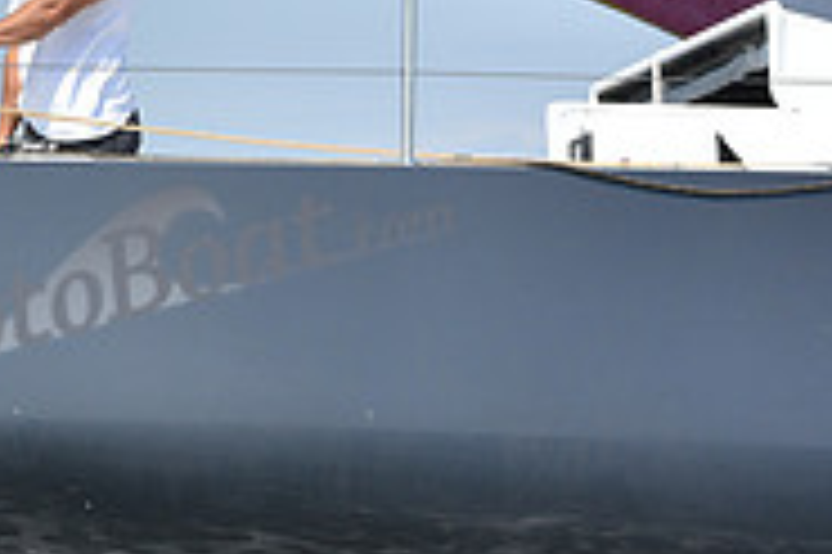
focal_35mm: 220
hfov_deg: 9.1
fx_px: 5080
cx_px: -409
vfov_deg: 6.2
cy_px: 110
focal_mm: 70
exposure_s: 1/1250
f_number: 5.6
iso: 250
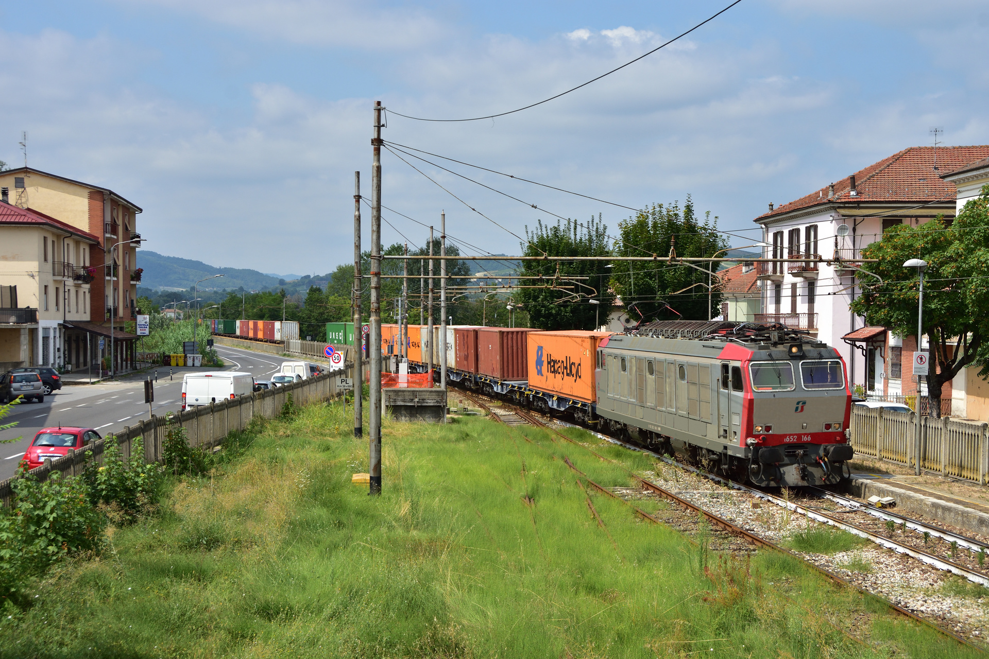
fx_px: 1319
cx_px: 494
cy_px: 330
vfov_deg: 28.1
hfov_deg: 41.1
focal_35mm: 48
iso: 200
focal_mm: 32
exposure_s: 1/800
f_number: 7.1
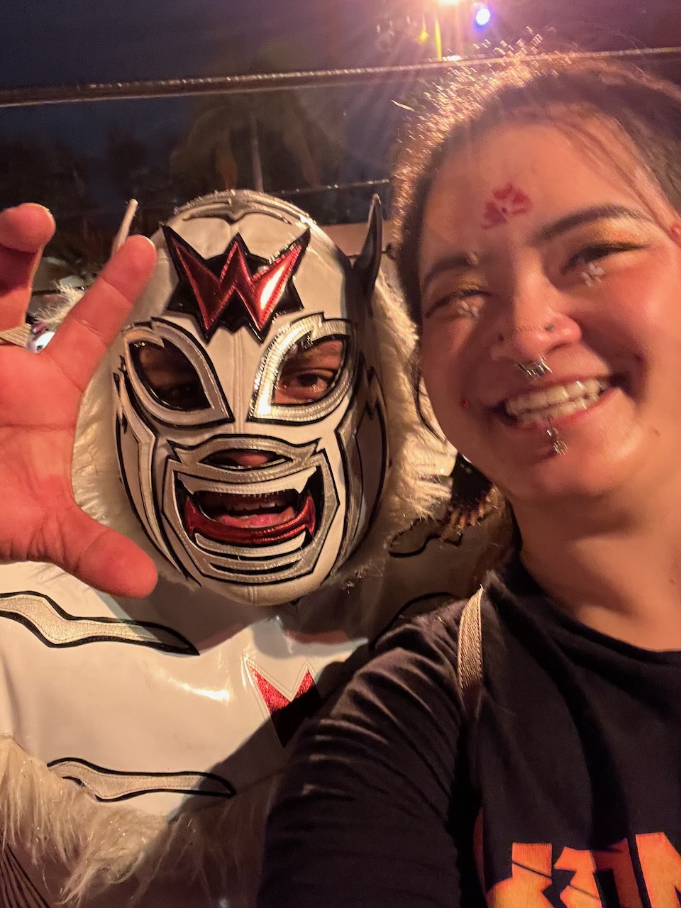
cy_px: 454
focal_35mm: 30
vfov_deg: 60.0
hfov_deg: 46.8
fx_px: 787
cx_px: 340
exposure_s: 1/17
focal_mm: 2.71
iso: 640
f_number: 2.2
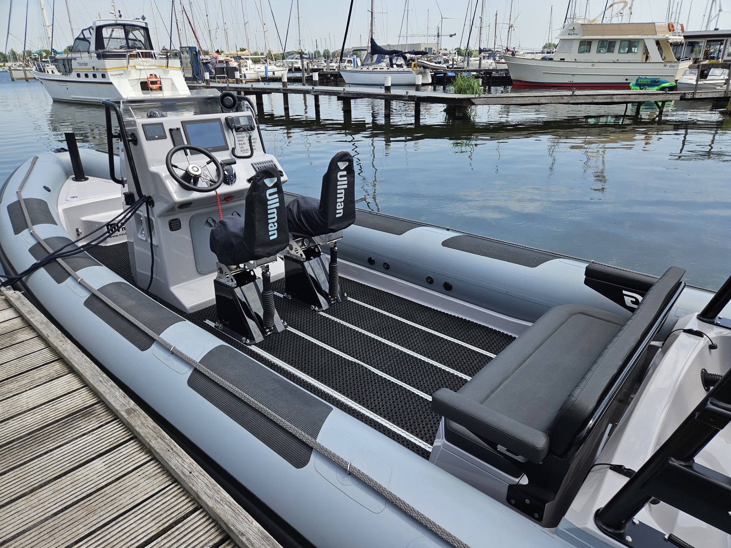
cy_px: 274
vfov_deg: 58.9
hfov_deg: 73.9
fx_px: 486
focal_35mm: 23
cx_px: 366
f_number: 1.8
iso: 25
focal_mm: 5.4
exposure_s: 1/1163
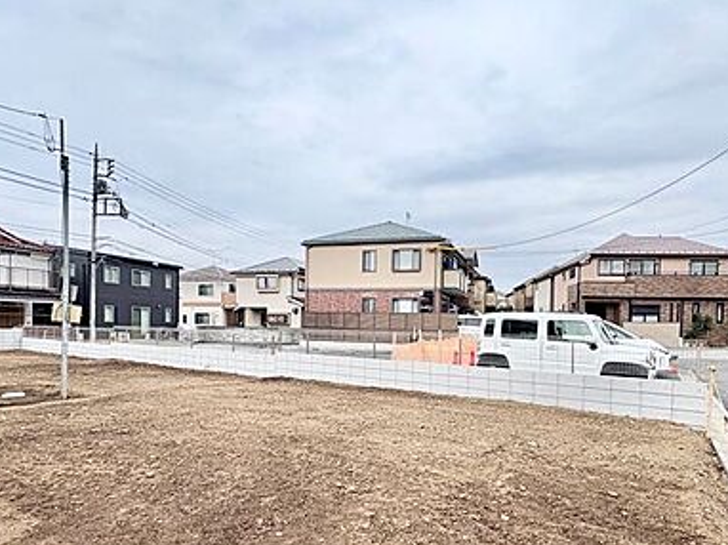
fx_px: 462
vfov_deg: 60.4
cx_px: 396
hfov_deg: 76.3
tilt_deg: +0.4
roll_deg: -2.0
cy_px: 332
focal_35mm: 22
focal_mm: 2.22
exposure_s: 1/646
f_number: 2.2
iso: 40
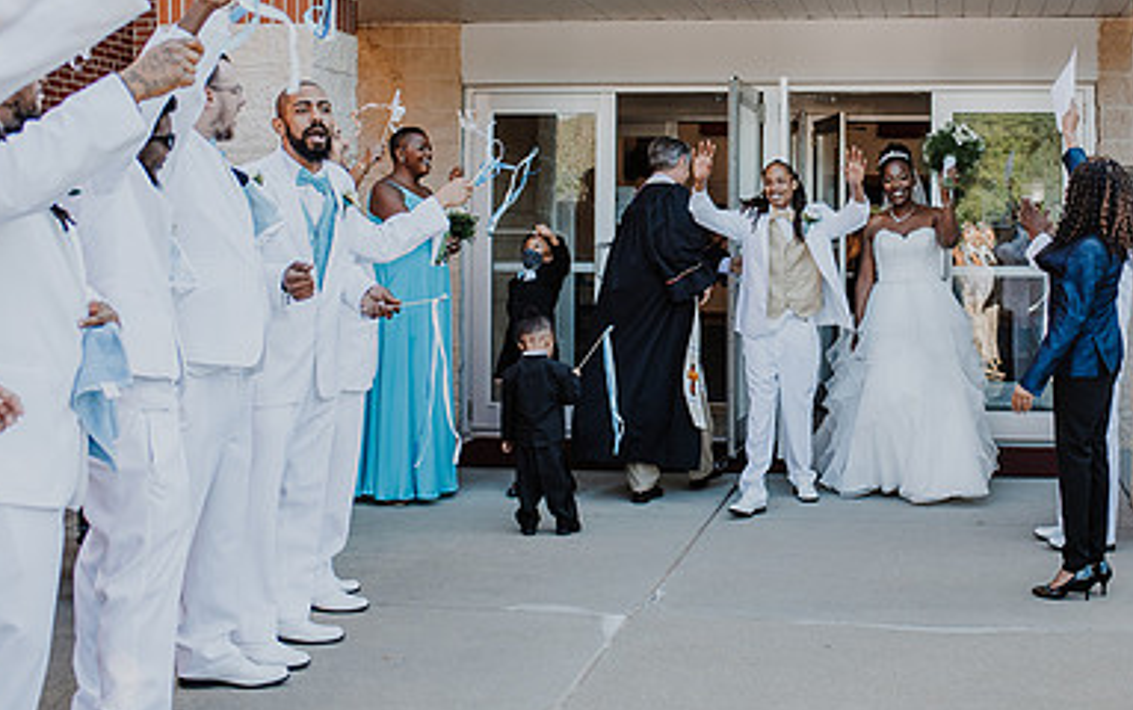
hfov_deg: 37.2
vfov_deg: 23.9
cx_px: 743
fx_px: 1669
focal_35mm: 54
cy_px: 226
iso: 450
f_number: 3.2
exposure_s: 1/1250
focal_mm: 35
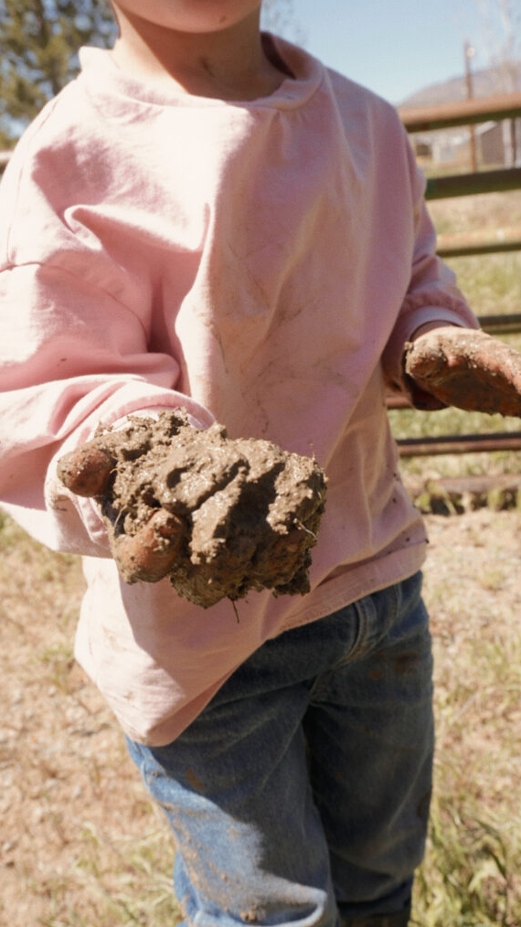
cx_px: 282
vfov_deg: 54.6
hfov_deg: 32.4
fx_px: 898
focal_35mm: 37
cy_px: 465
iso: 100
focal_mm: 23
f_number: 9
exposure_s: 1/125
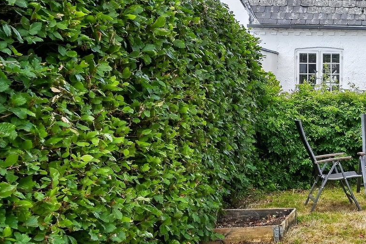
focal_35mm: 77
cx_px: 546
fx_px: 783
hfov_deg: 21.9
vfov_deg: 17.7
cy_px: 74
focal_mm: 23
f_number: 8
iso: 400
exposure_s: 1/800
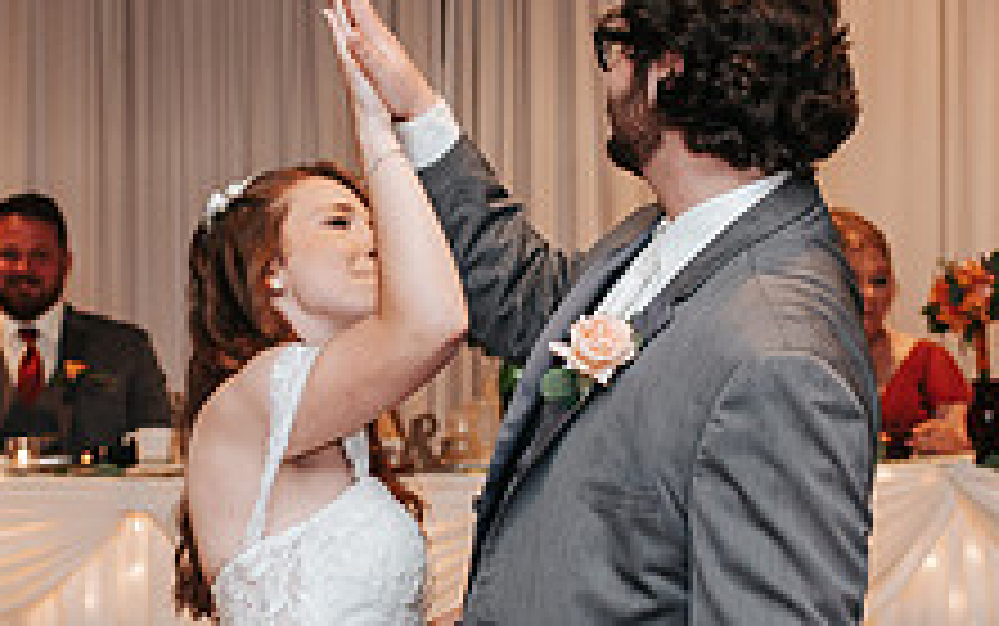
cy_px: 472
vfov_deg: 10.2
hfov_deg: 16.3
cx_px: 326
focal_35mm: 128
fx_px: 3487
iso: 1000
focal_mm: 35
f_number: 2.8
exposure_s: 1/160
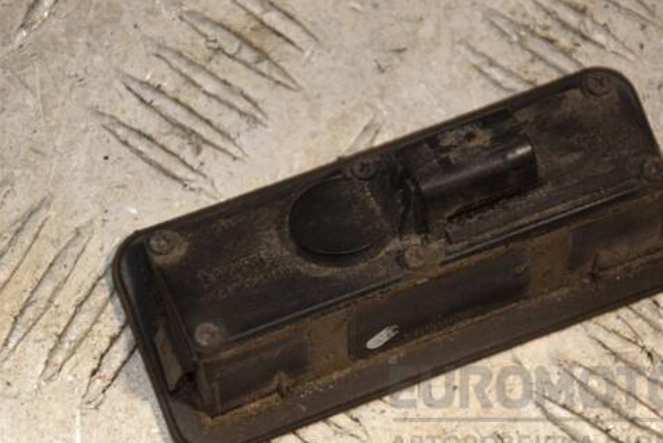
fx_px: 3679
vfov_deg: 6.9
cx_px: 363
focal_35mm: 200
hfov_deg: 10.3
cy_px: 200
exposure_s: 1/200
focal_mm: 105
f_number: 5.6
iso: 800
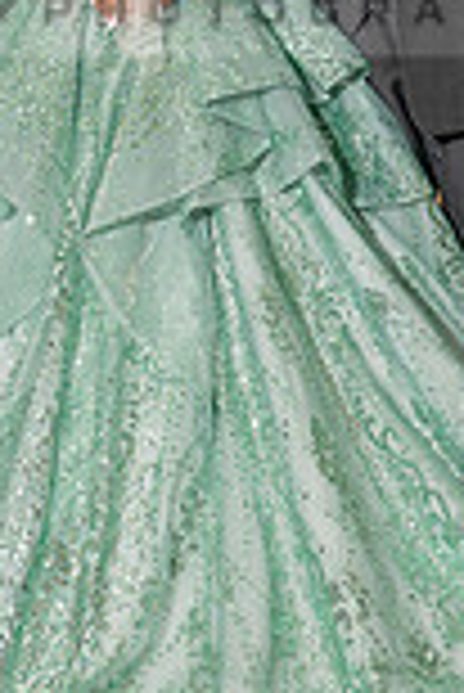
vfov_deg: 18.8
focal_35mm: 105
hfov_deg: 13.0
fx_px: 2025
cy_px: -50
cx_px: 98
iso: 320
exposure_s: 1/200
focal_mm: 24
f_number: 4.5
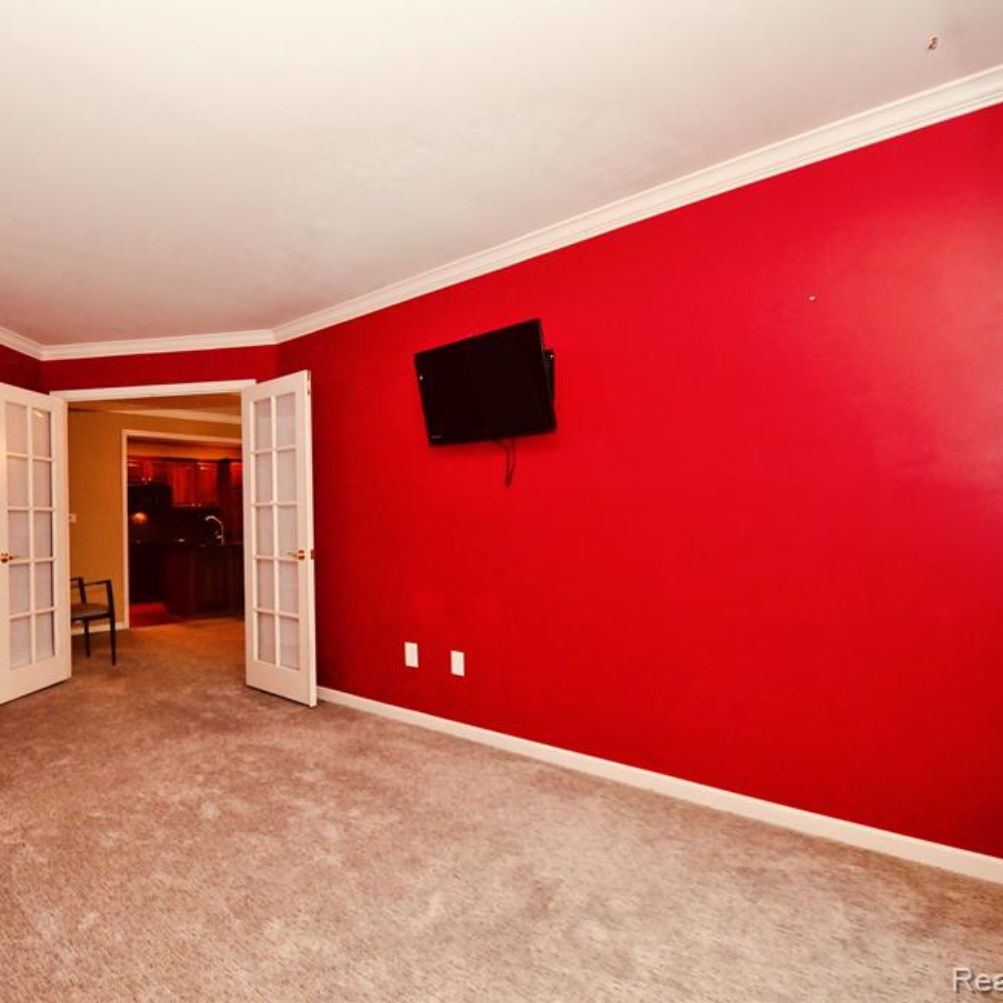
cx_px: 320
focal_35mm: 20
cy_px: 482
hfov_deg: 72.2
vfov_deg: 74.8
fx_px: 656
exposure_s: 1/125
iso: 1000
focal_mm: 10
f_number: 4
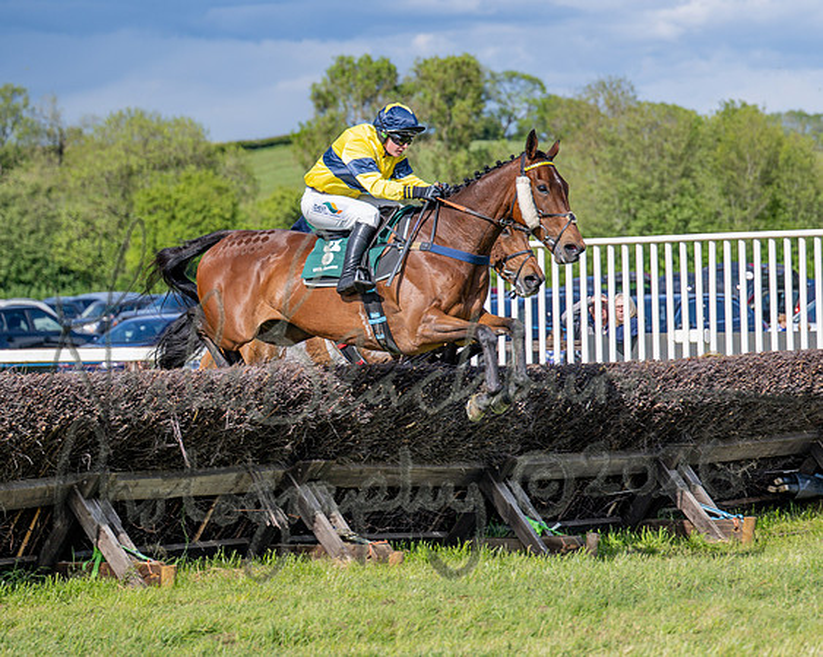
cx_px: 421
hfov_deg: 11.4
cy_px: 275
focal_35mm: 169
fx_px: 4105
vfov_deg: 9.2
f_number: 2.8
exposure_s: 1/1600
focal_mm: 92
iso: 80
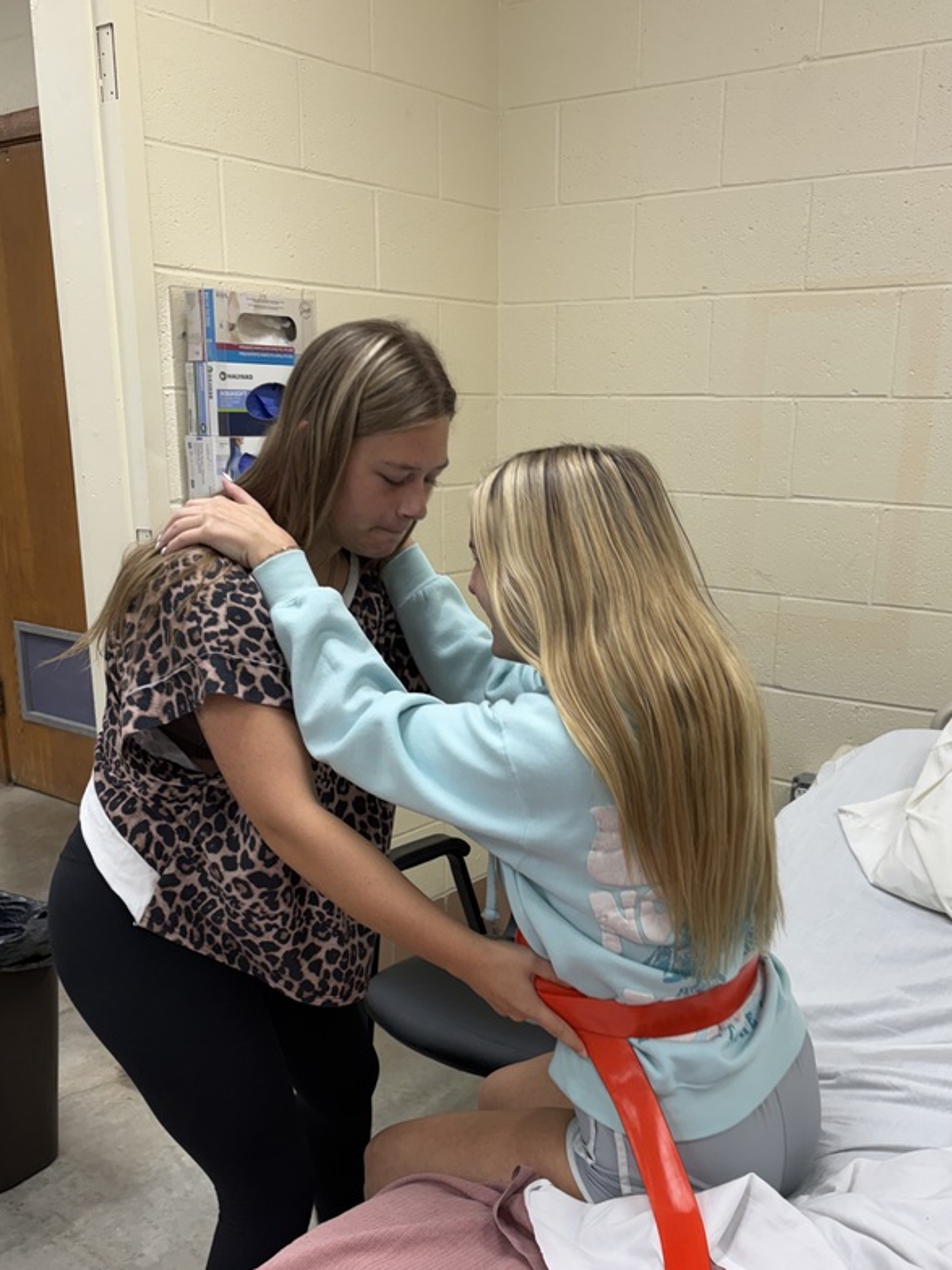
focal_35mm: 34
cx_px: 534
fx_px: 1247
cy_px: 775
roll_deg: +0.6
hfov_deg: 41.7
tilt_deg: -15.5
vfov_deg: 53.5
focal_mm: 5.96
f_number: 1.6
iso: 100
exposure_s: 1/120
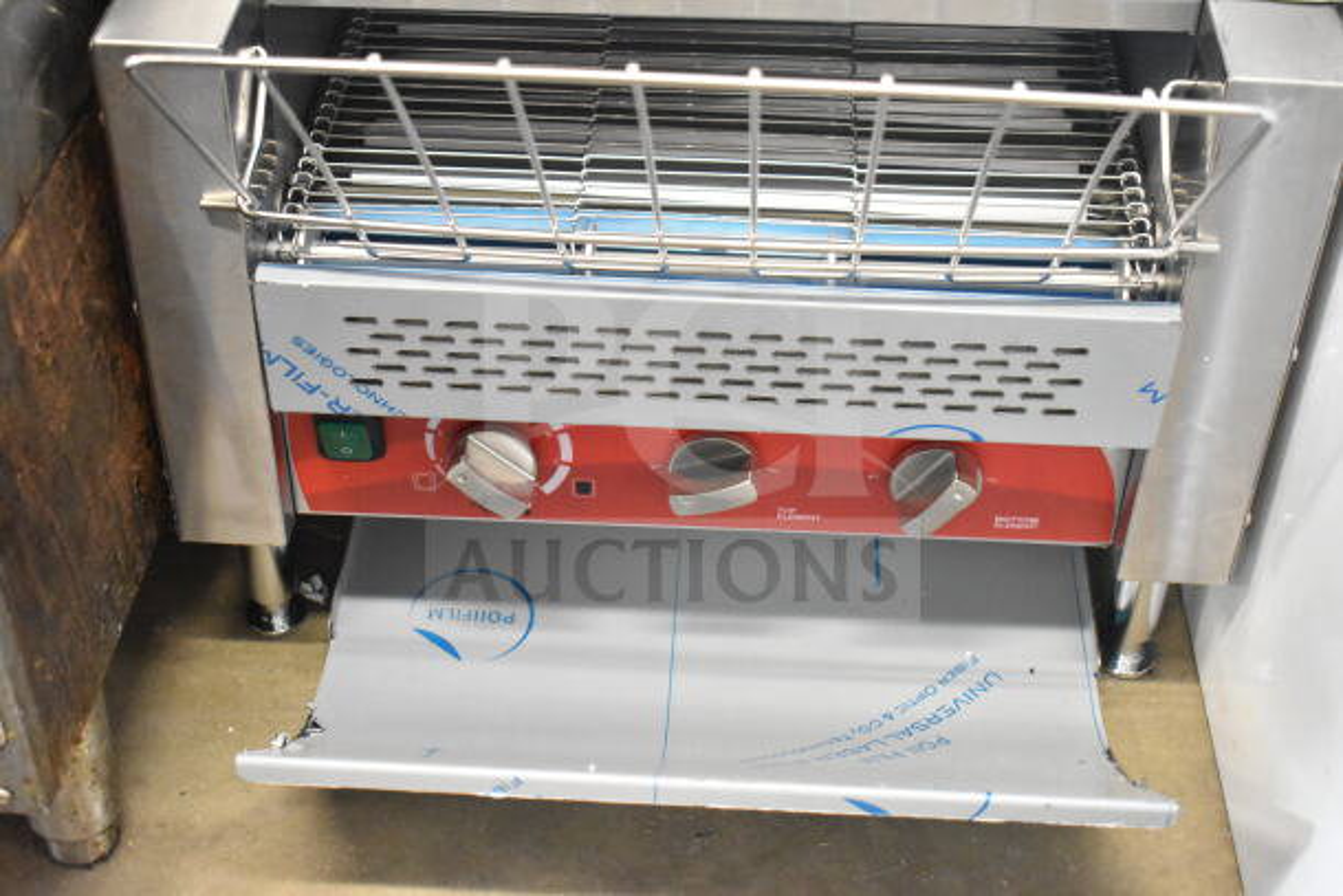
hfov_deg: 36.9
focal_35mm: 54
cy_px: 448
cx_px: 672
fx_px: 2015
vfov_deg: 25.1
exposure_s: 1/60
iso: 8000
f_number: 4.8
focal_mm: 36
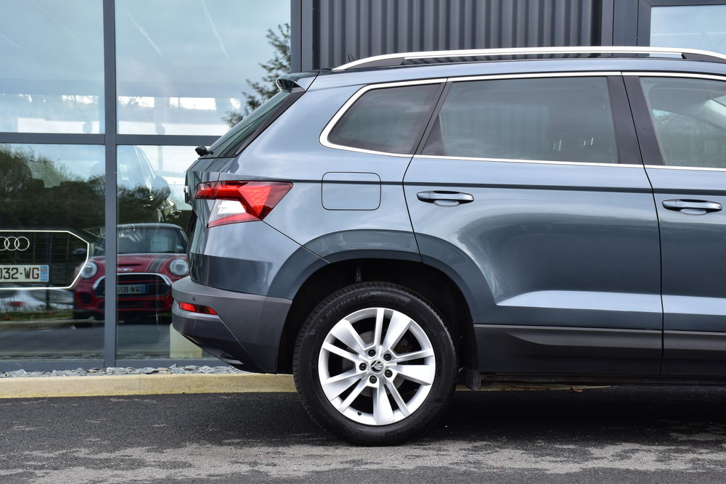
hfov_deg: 26.0
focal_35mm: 78
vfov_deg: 17.5
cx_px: 363
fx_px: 1573
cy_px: 242
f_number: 8
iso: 500
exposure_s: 1/60
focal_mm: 52
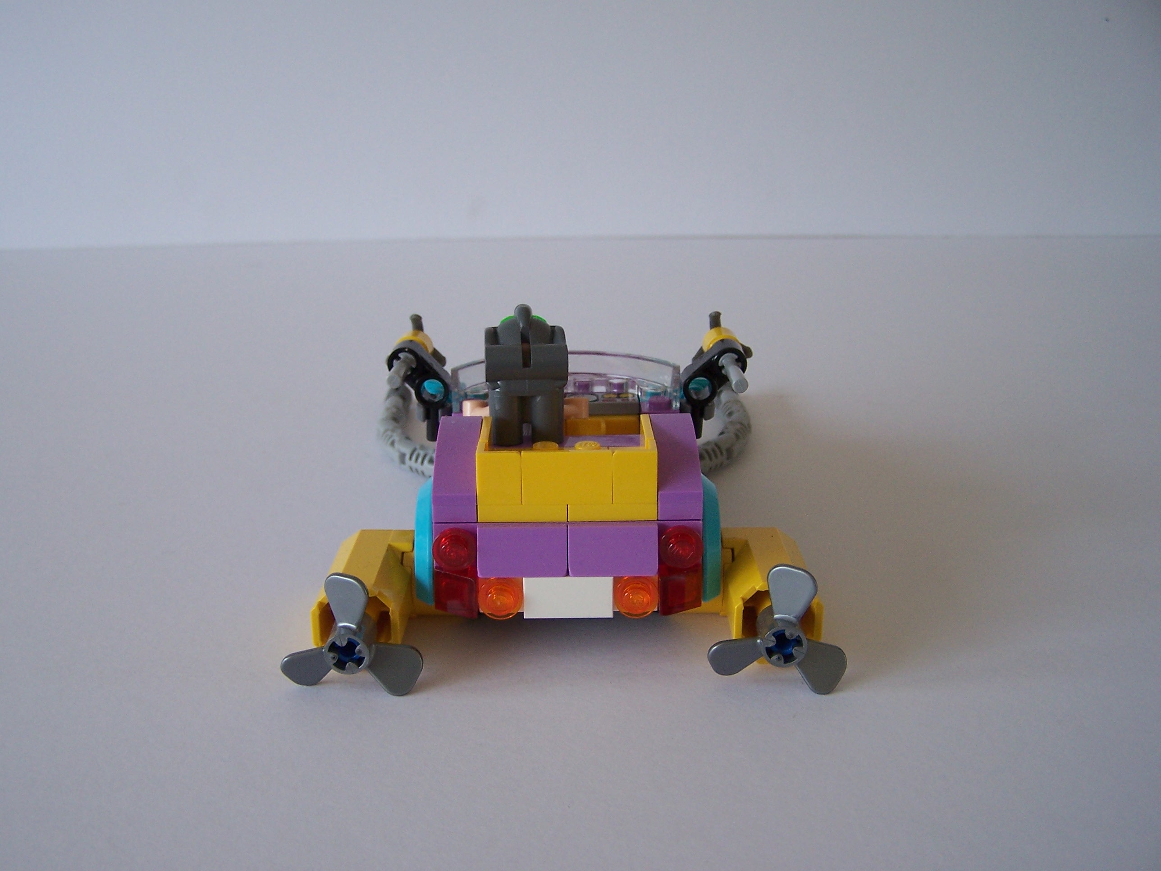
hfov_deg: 49.0
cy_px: 436
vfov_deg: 37.7
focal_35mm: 38
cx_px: 580
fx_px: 1274
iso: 100
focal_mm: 6.3
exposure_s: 1/3
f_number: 2.8
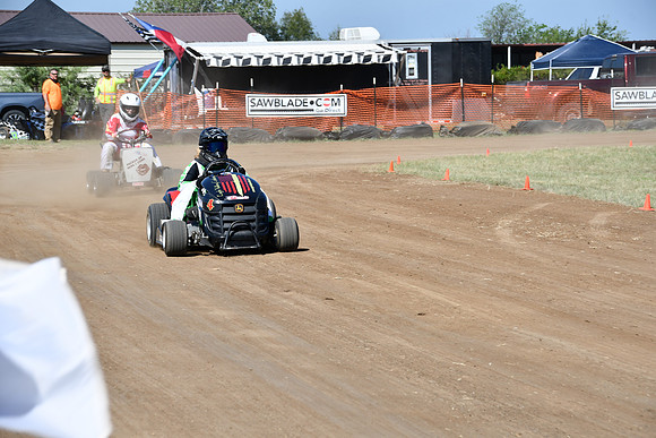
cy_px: 219
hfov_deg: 15.2
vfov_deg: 10.2
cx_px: 328
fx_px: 2460
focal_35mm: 135
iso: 100
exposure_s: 1/250
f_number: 8
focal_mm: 90
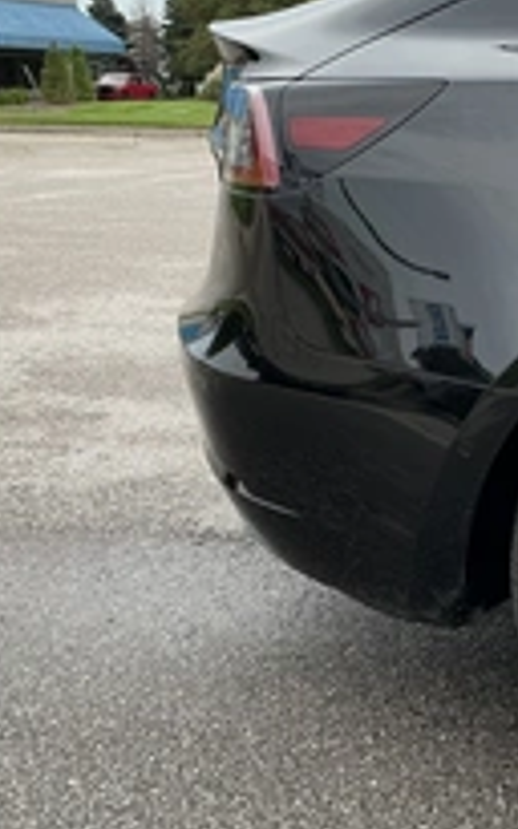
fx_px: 1311
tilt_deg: -10.0
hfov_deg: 21.7
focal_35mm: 58
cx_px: 490
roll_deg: -0.5
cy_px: 376
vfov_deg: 35.1
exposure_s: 1/461
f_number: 1.8
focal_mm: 3
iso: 25
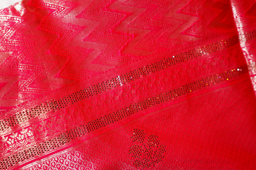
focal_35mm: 105
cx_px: 128
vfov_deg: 13.0
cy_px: 85
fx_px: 747
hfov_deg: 19.5
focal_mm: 70
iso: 400
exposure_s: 1/200
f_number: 2.8
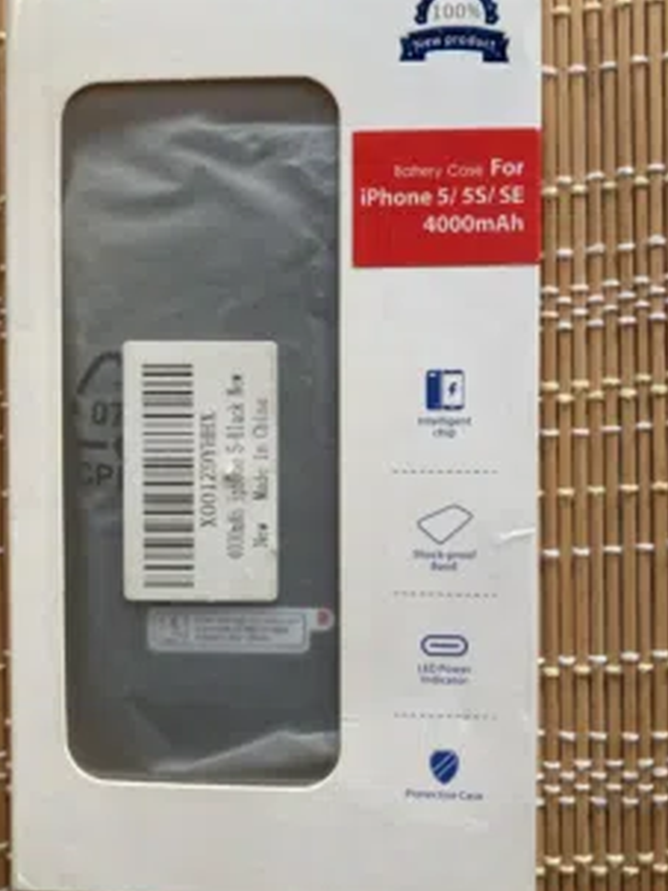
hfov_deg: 38.6
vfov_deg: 50.1
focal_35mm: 37
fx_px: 953
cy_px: 415
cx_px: 318
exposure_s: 1/103
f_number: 1.8
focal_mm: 3.99
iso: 80
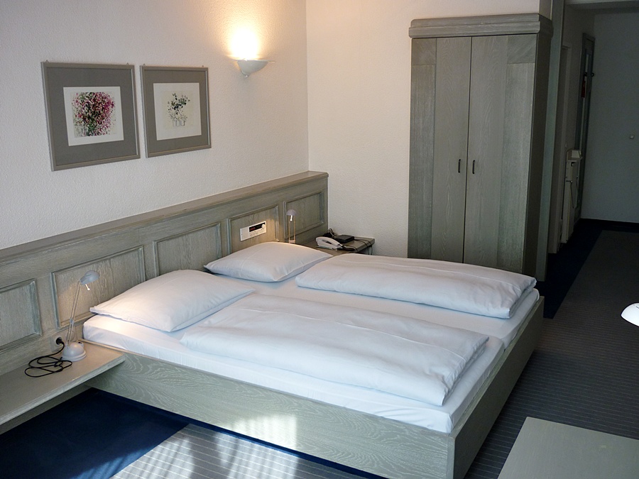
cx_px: 320
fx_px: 609
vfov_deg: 42.9
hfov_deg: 55.4
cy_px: 240
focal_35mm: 33
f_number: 2.8
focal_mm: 5.5
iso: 80
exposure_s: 1/30
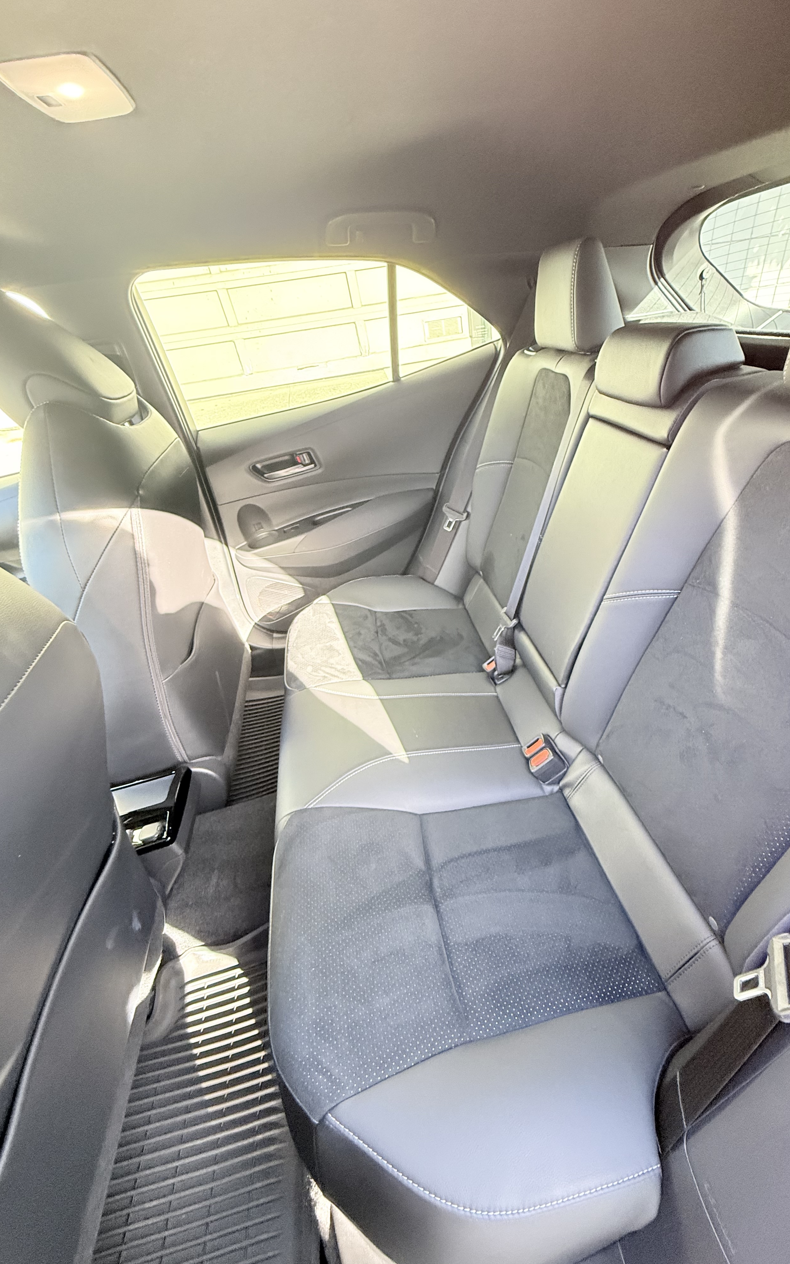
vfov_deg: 101.5
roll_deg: +6.1
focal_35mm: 15
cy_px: 629
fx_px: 517
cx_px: 467
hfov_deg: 74.1
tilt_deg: -38.4
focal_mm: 2.22
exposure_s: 1/70
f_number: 2.2
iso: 320
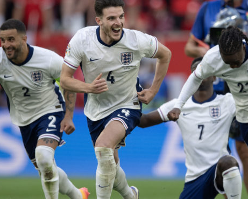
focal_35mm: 1251
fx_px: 9184
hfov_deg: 1.5
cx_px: 157
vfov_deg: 1.2
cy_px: 98
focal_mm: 600
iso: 2500
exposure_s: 1/2000
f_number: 4
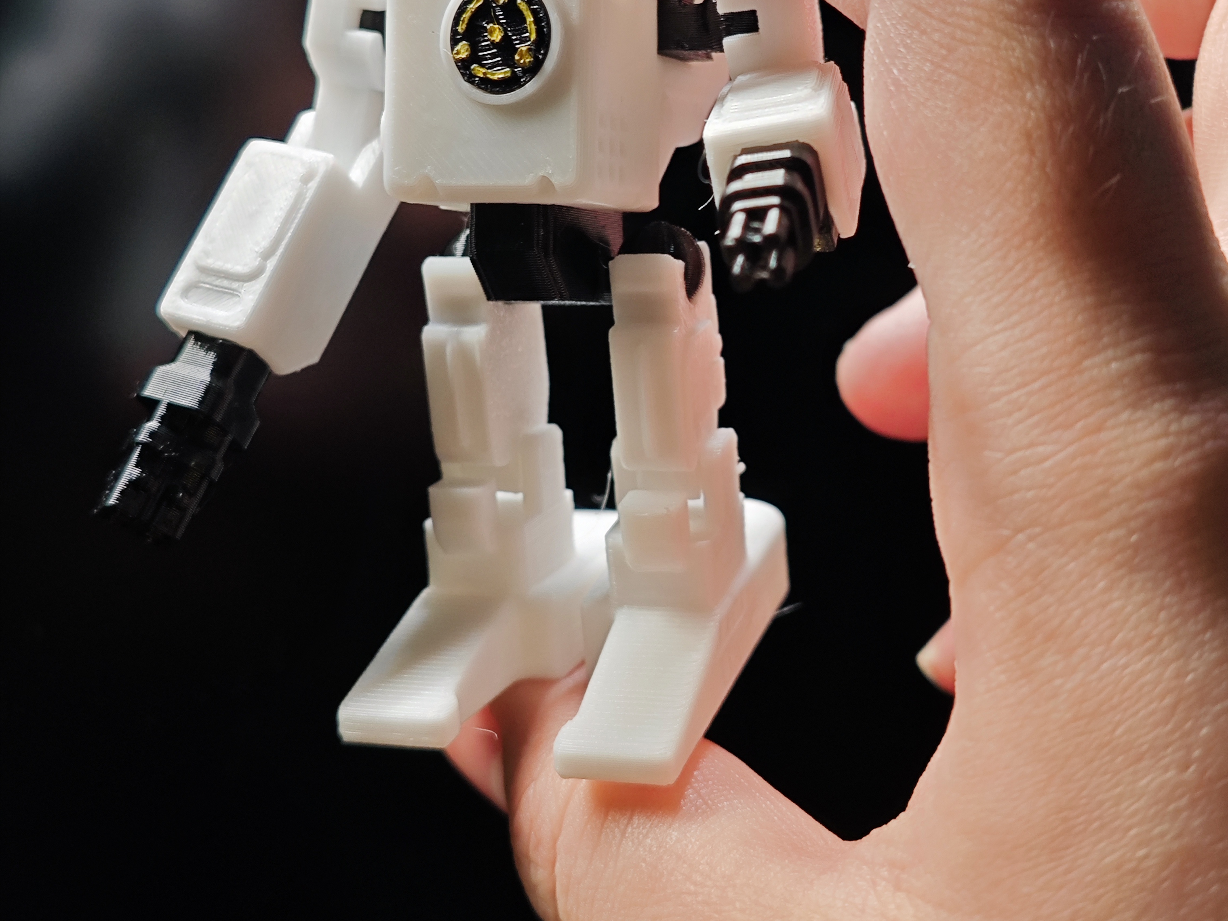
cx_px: 617
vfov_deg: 23.5
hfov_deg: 31.2
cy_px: 261
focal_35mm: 62
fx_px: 2199
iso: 100
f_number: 1.6
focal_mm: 6.55
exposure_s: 1/74.7
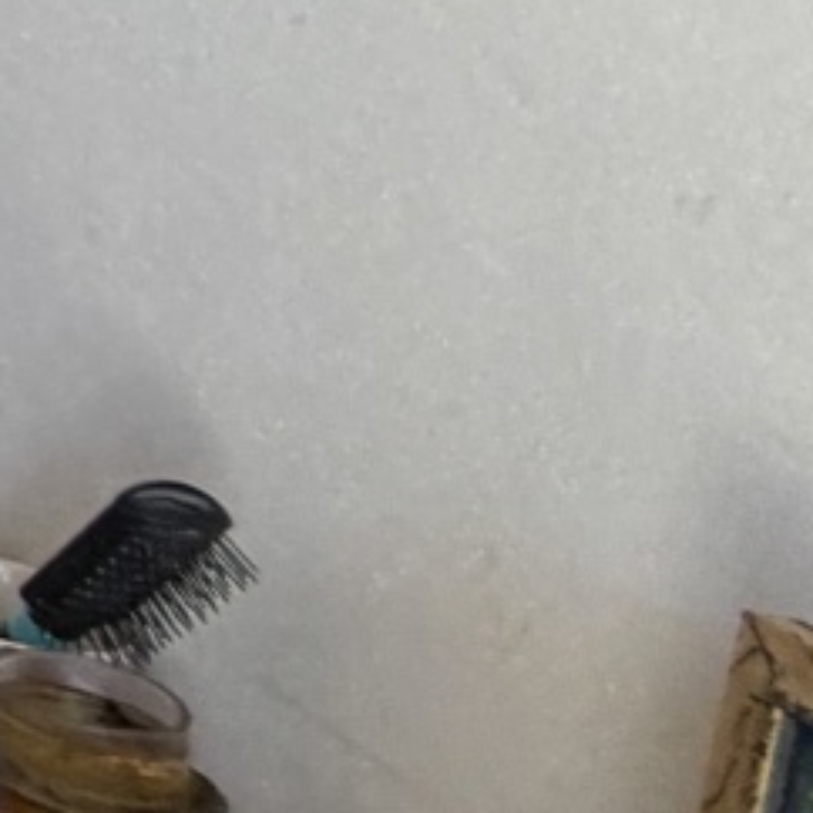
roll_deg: +0.1
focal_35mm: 98
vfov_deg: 15.2
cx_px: -2211
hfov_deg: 8.9
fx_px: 2604
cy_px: -689
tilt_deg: +0.4
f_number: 2.2
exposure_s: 1/121
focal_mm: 2.22
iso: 125
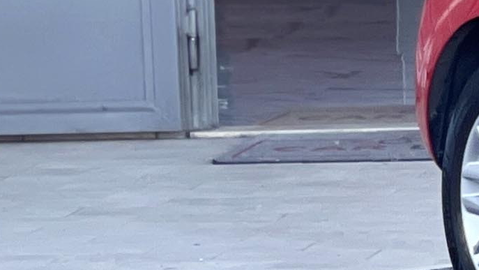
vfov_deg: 3.0
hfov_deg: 5.1
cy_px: 79
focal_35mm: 409
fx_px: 5197
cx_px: 1307
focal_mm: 7.5
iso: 50
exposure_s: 1/121
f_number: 2.2
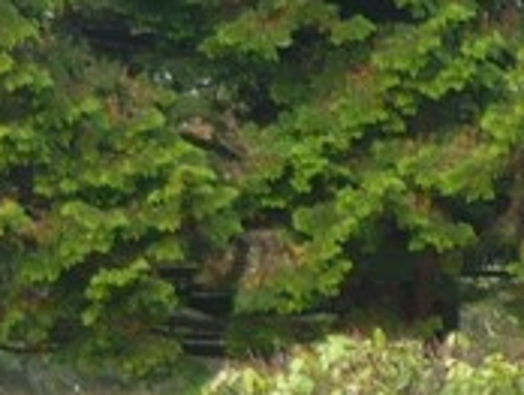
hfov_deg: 9.8
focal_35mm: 194
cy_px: 377
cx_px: 858
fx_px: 2941
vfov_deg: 7.6
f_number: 2.8
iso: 100
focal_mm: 5.5
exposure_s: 1/80
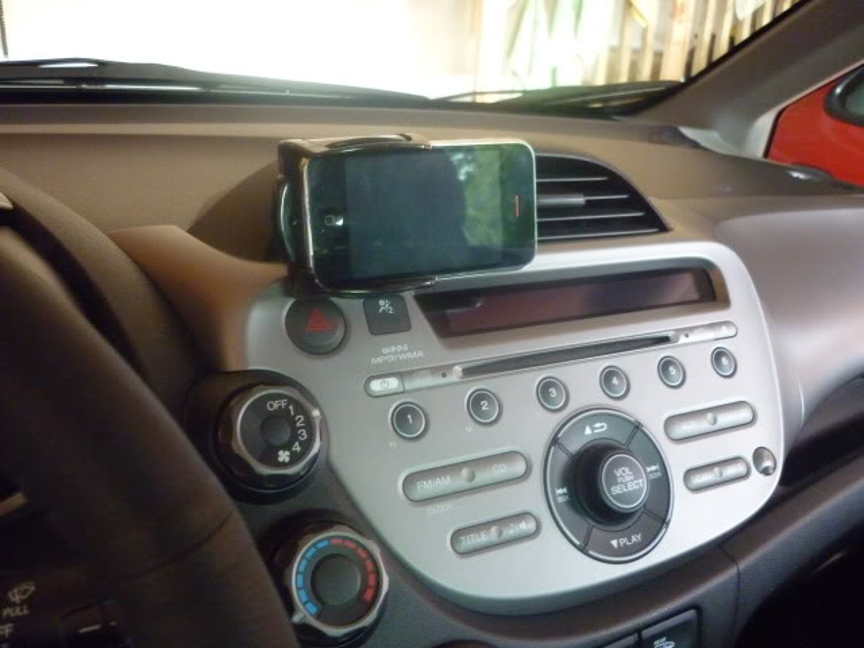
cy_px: 324
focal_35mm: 33
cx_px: 432
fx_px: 824
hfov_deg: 55.4
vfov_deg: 42.9
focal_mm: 5.5
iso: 800
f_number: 2.8
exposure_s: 1/40
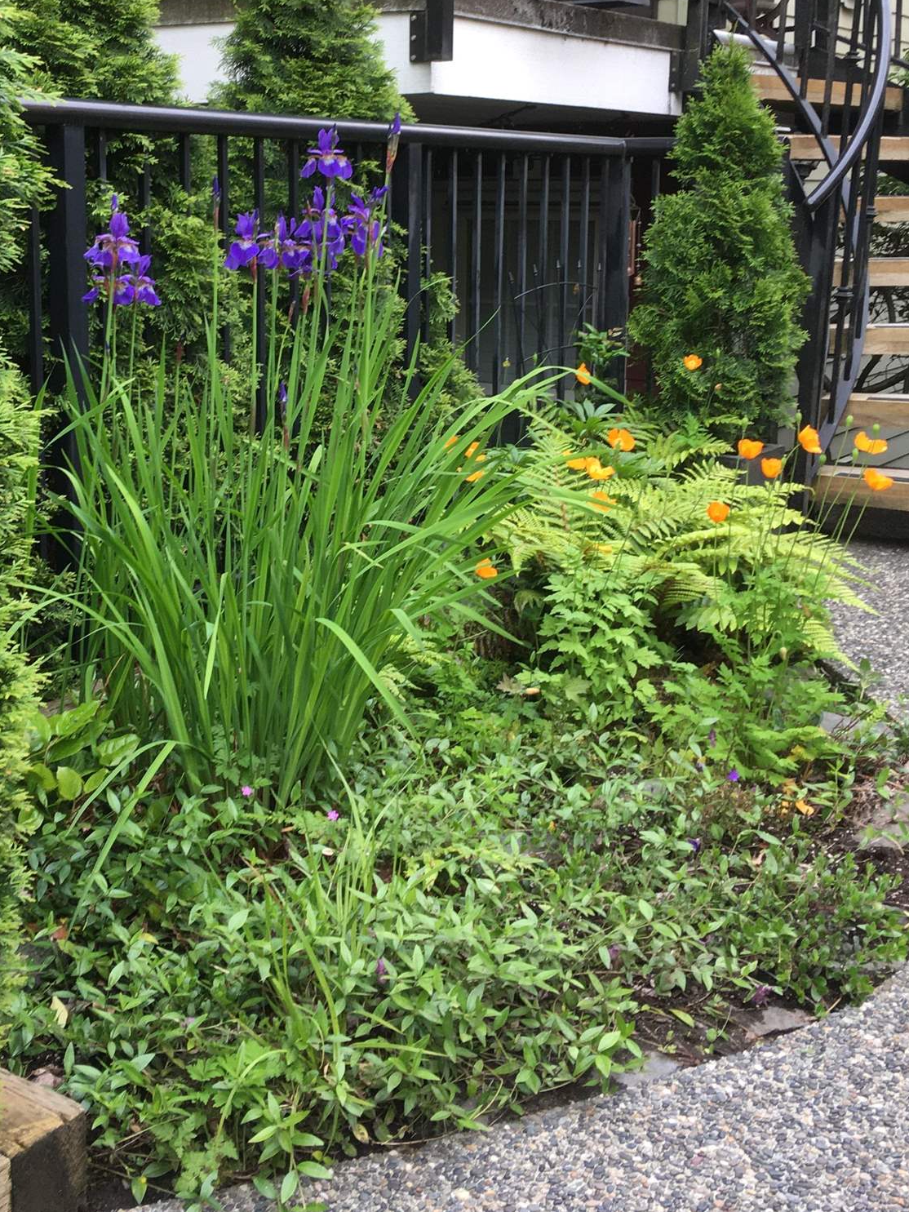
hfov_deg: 32.0
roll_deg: -0.5
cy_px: 400
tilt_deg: -5.8
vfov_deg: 41.5
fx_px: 1575
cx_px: 312
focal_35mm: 45
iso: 40
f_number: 2.2
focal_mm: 4.15
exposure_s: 1/120
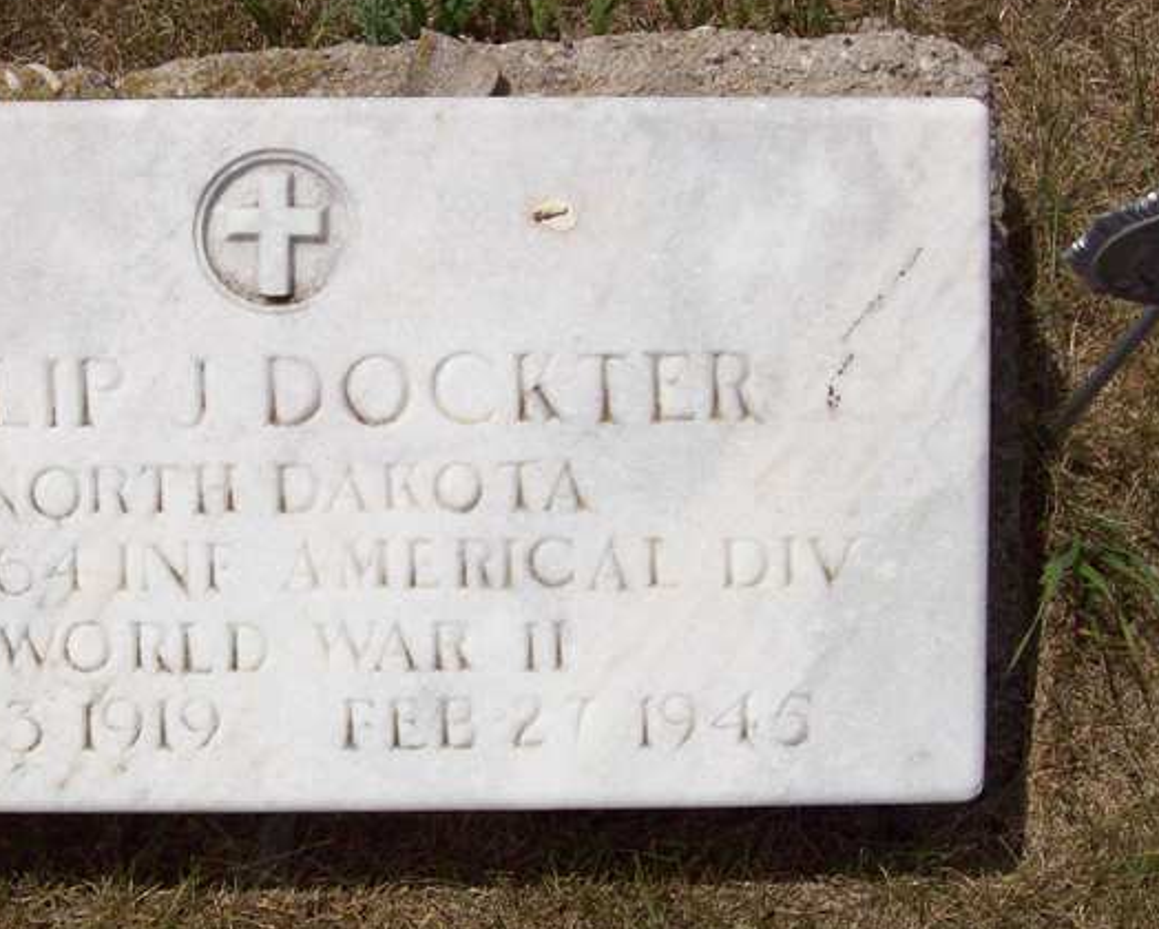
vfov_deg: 22.8
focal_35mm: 67
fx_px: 2300
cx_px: 294
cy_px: 416
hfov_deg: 27.9
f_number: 5.4
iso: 80
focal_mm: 7.6
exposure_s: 1/1401
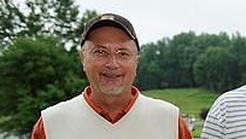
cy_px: 180
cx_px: 346
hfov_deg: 17.4
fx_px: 737
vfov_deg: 10.5
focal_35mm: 113
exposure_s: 1/640
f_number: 4
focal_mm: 38
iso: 400
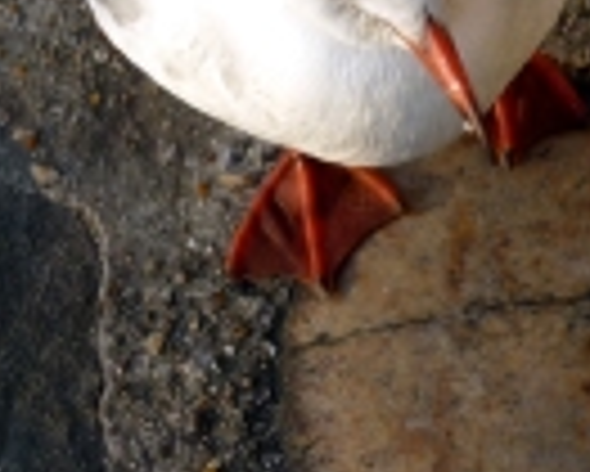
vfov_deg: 4.1
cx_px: 306
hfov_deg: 5.1
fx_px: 6623
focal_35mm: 379
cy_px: -31
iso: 100
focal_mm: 16.5
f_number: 5.1
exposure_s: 1/125
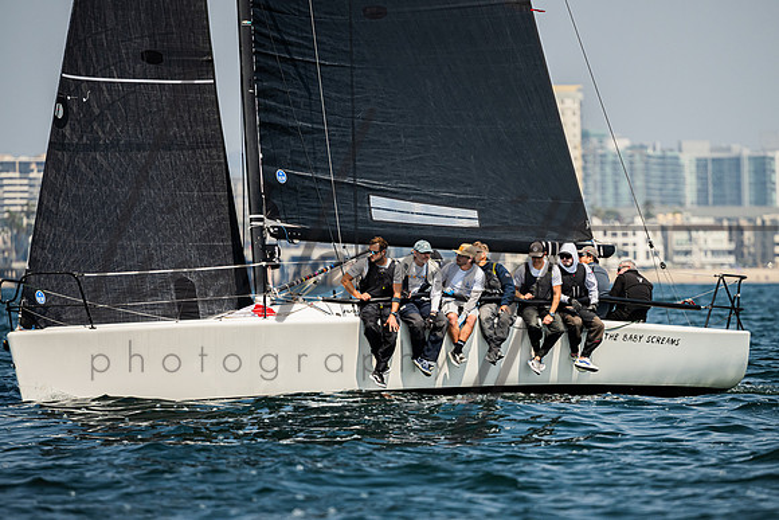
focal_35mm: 463
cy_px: 262
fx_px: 10019
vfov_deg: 3.0
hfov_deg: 4.5
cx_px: 447
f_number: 5.6
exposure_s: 1/4000
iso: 500
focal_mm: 400
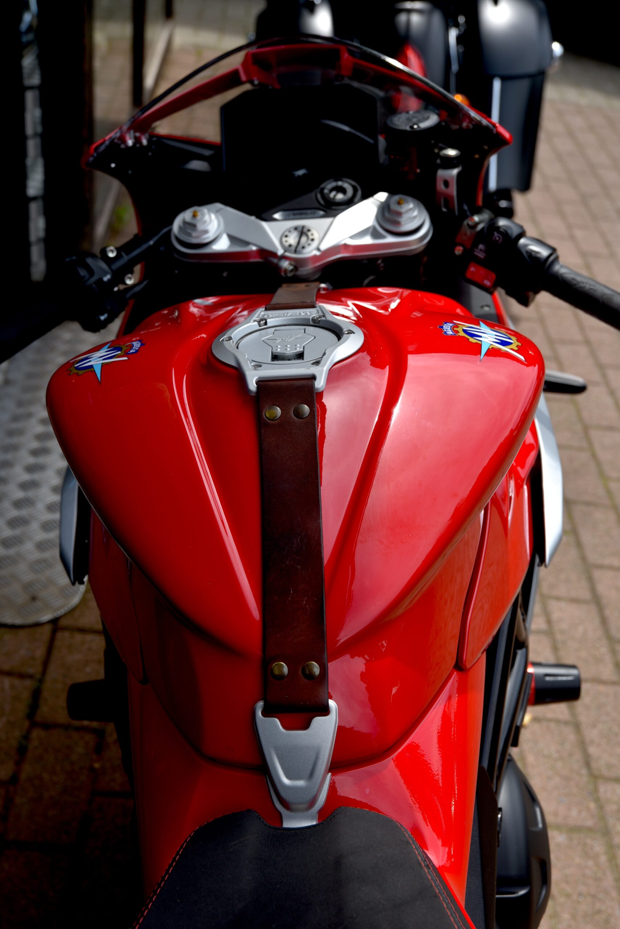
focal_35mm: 48
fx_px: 1239
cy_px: 464
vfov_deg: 41.1
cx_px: 310
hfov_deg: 28.1
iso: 100
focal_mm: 48
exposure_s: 1/200
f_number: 7.1
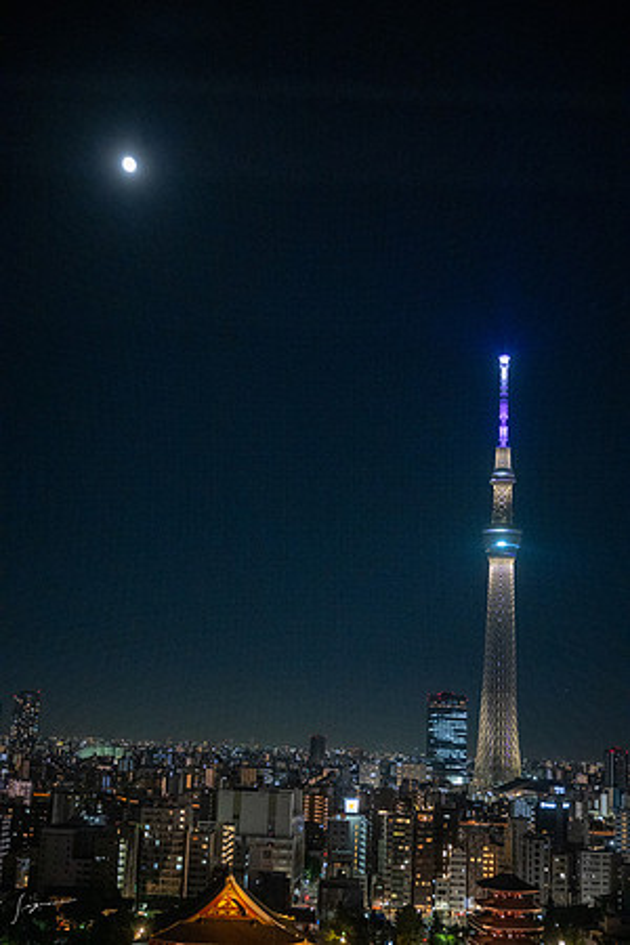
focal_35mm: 47
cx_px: 315
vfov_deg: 41.9
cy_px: 472
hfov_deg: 28.6
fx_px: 1234
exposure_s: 1/50
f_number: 2.8
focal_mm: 47
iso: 6400
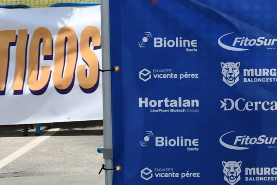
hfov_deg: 9.9
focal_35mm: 193
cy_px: -21
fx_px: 1485
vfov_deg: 7.1
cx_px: 544
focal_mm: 30
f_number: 9
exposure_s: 1/320
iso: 100
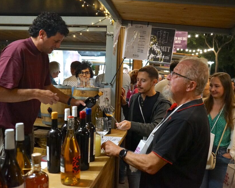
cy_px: 95
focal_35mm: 37
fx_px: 257
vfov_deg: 40.1
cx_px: 106
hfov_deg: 49.0
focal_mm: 32
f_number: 4
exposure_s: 1/160
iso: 6400
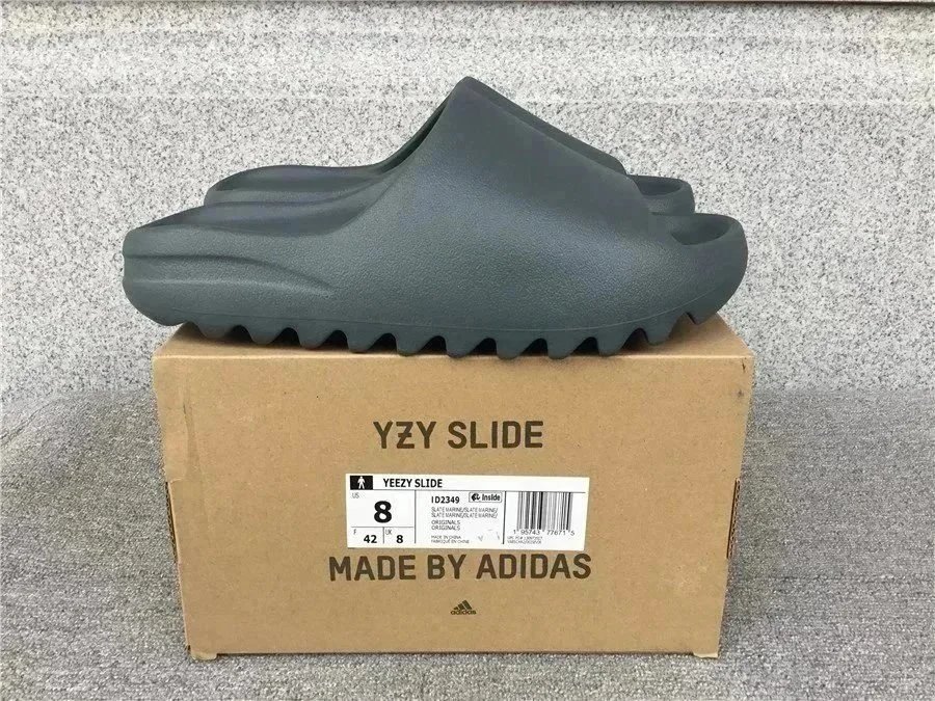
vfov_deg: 45.4
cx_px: 468
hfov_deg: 58.4
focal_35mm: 31
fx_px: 837
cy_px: 350
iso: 25
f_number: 2.4
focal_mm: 3.3
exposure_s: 1/100
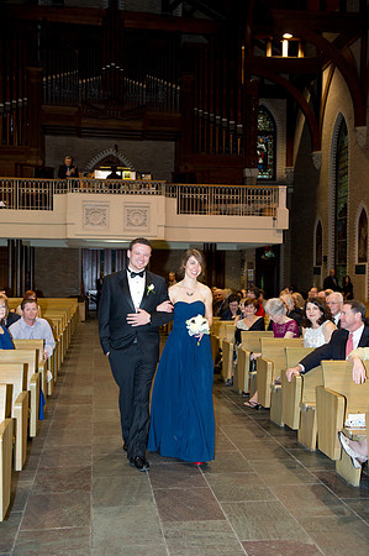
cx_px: 184
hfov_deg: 31.8
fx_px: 647
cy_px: 278
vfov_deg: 46.4
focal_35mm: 42
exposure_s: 1/60
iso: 1250
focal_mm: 42
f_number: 4.5
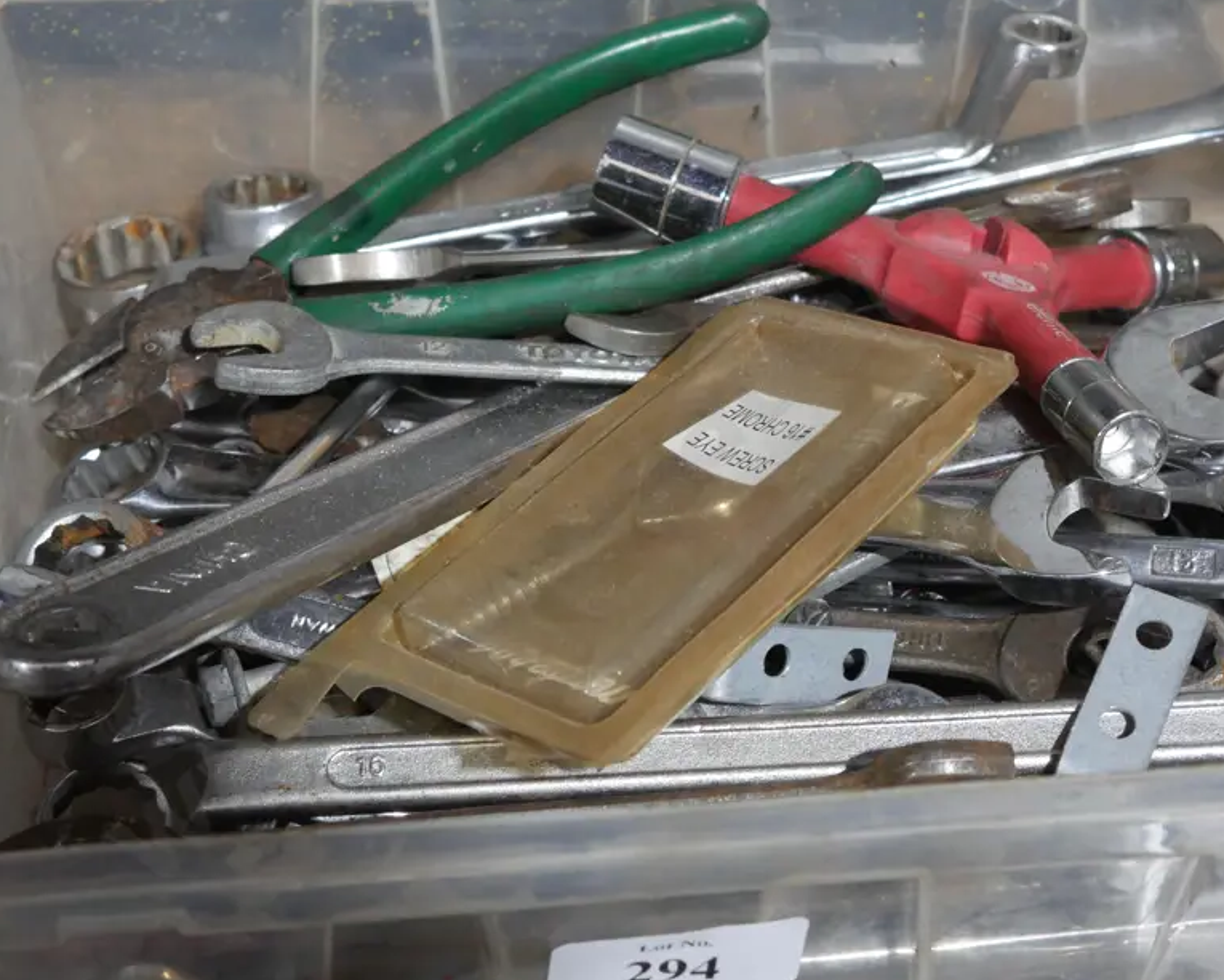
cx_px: 778
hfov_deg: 23.5
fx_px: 2934
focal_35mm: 81
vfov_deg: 18.9
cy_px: 371
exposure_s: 1/80
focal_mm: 31
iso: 1600
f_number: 5.4
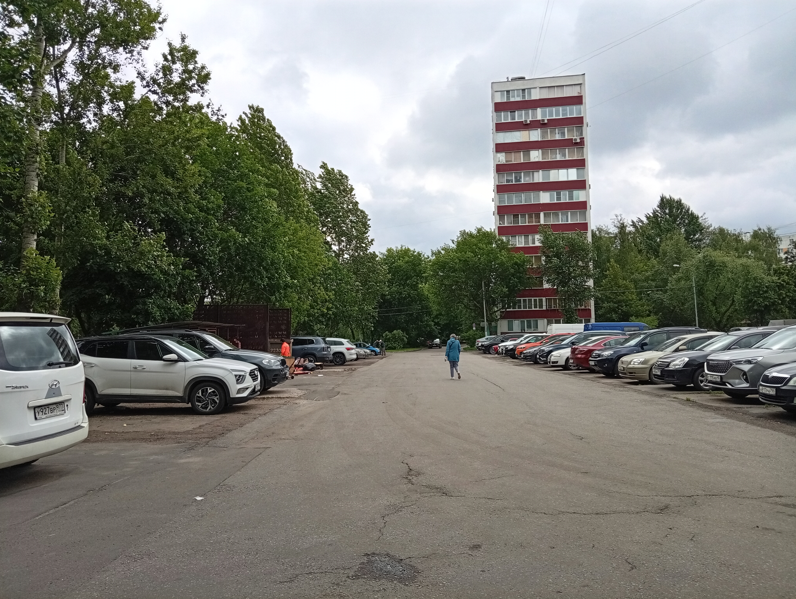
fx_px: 599
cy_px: 300
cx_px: 398
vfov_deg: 53.2
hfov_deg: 67.2
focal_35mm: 26
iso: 52
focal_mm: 4.15
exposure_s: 1/654
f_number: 1.8
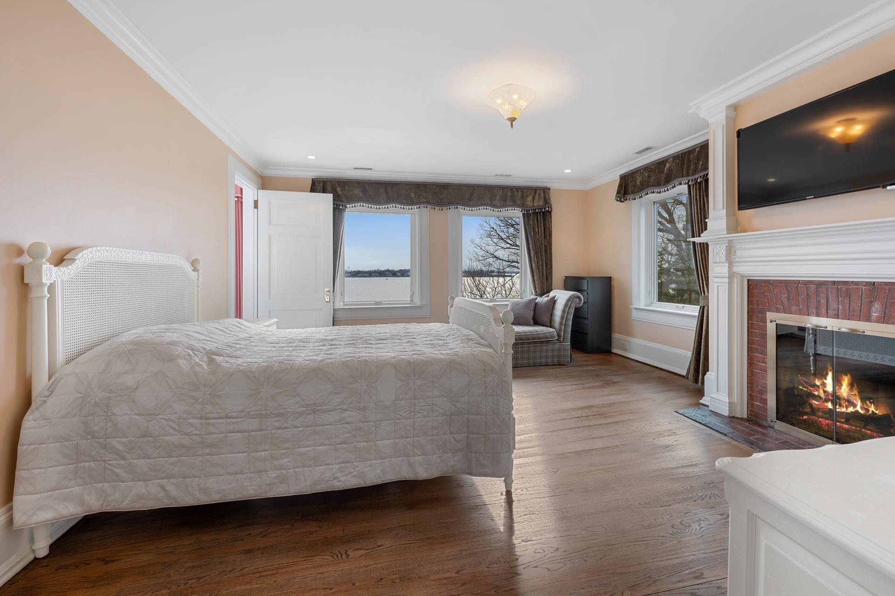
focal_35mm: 15
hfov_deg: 100.4
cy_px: 310
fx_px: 373
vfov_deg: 77.2
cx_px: 467
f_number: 11
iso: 200
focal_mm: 14
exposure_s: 1/3
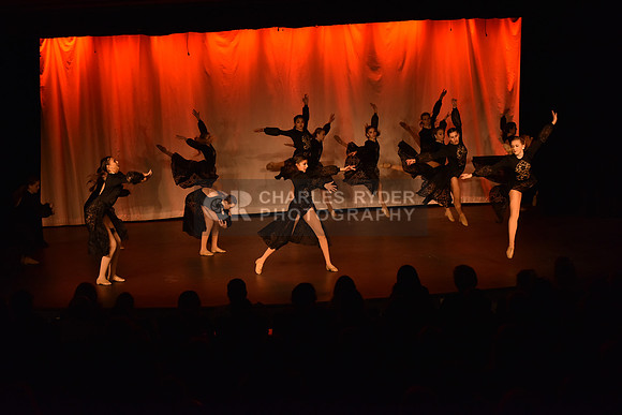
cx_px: 311
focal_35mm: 70
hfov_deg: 28.8
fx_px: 1210
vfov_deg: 19.5
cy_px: 208
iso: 2000
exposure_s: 1/250
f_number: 4.5
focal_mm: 70
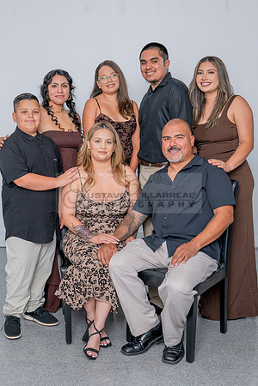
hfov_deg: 26.3
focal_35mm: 51
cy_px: 193
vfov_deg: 38.9
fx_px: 548
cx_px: 86
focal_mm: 34
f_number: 5.6
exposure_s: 1/125
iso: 320
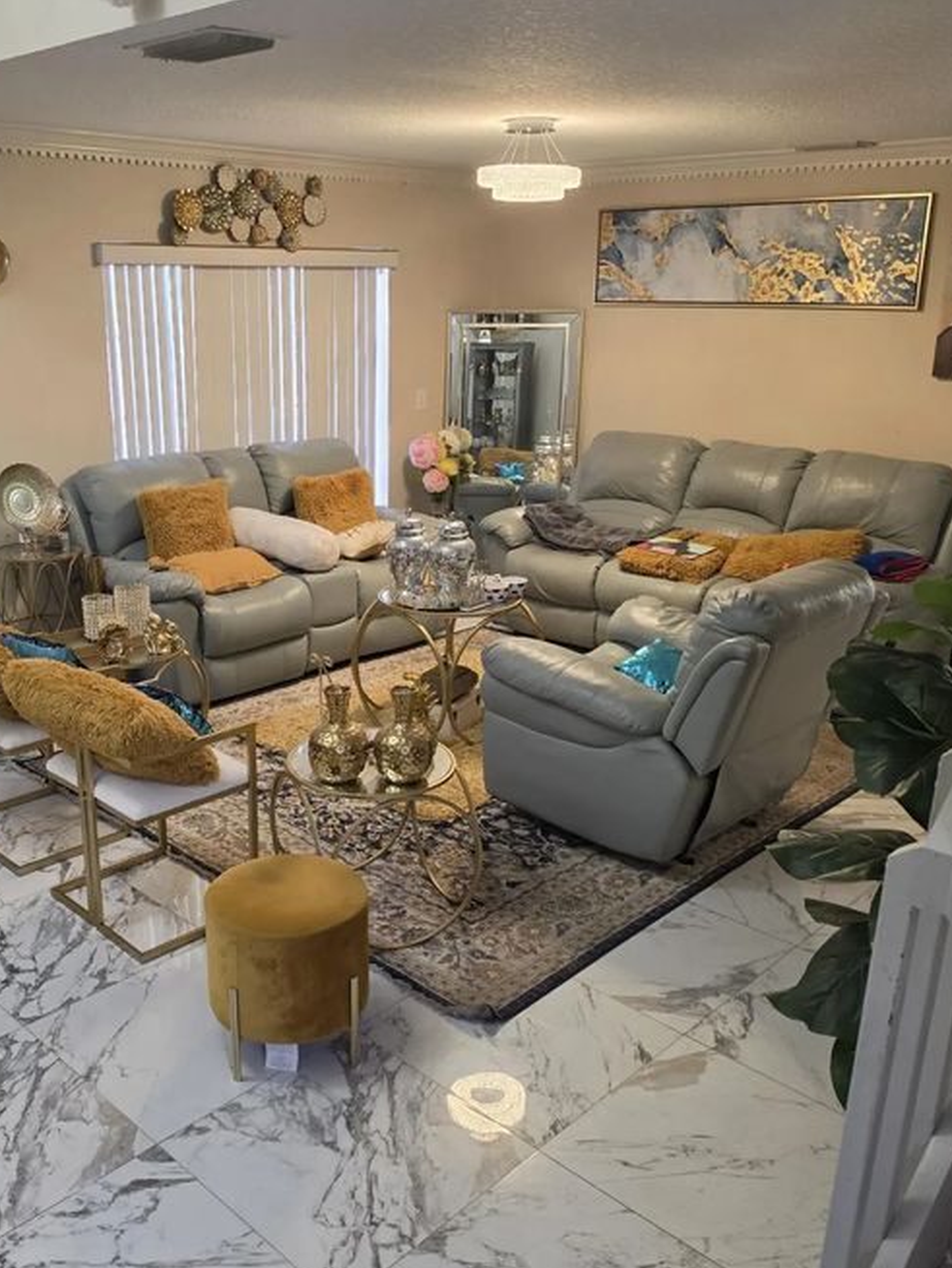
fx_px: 1099
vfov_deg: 59.9
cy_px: 668
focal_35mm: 30
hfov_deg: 46.5
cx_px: 376
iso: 125
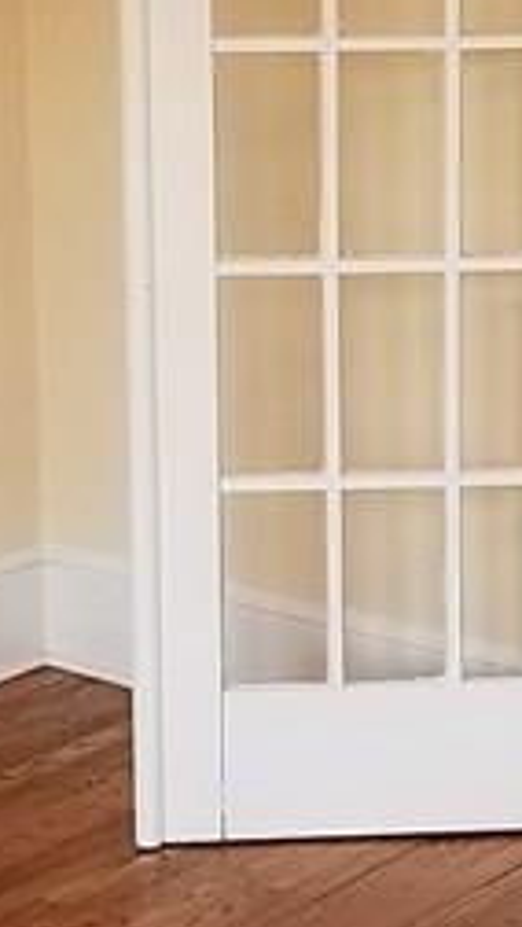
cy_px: 221
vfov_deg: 18.5
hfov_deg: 10.5
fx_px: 2826
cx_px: 386
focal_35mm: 115
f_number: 1.7
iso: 50
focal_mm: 4.2
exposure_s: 1/60
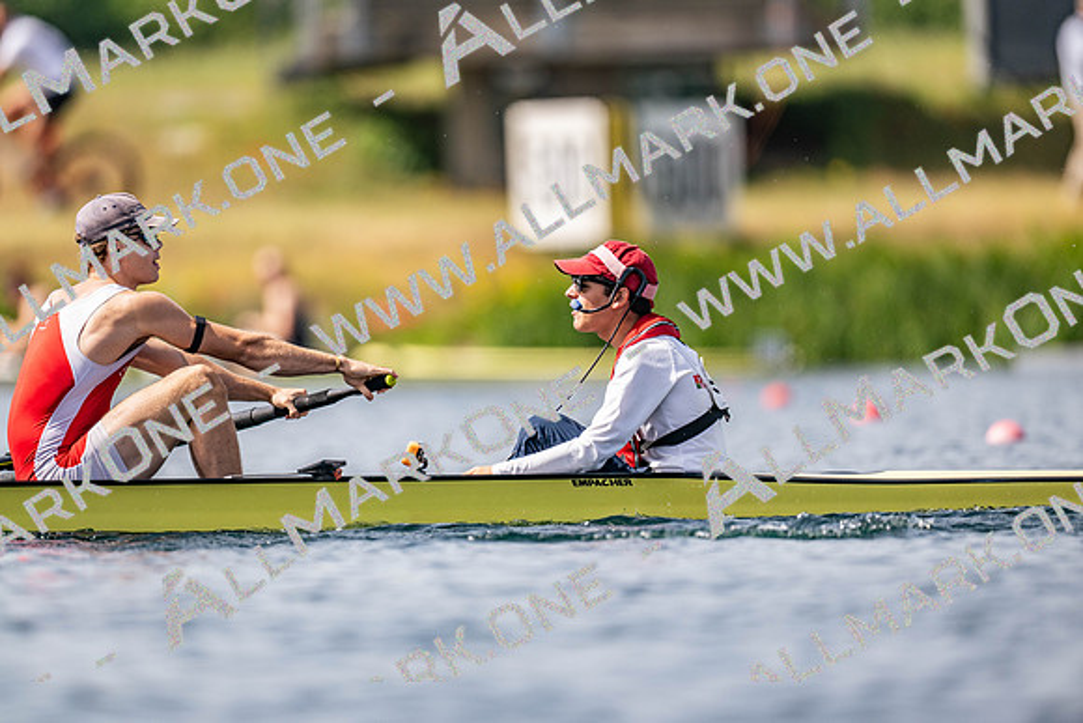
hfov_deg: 3.4
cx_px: 542
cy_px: 362
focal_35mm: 600
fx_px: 18063
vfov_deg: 2.3
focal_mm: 600
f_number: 4
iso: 180
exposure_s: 1/2500
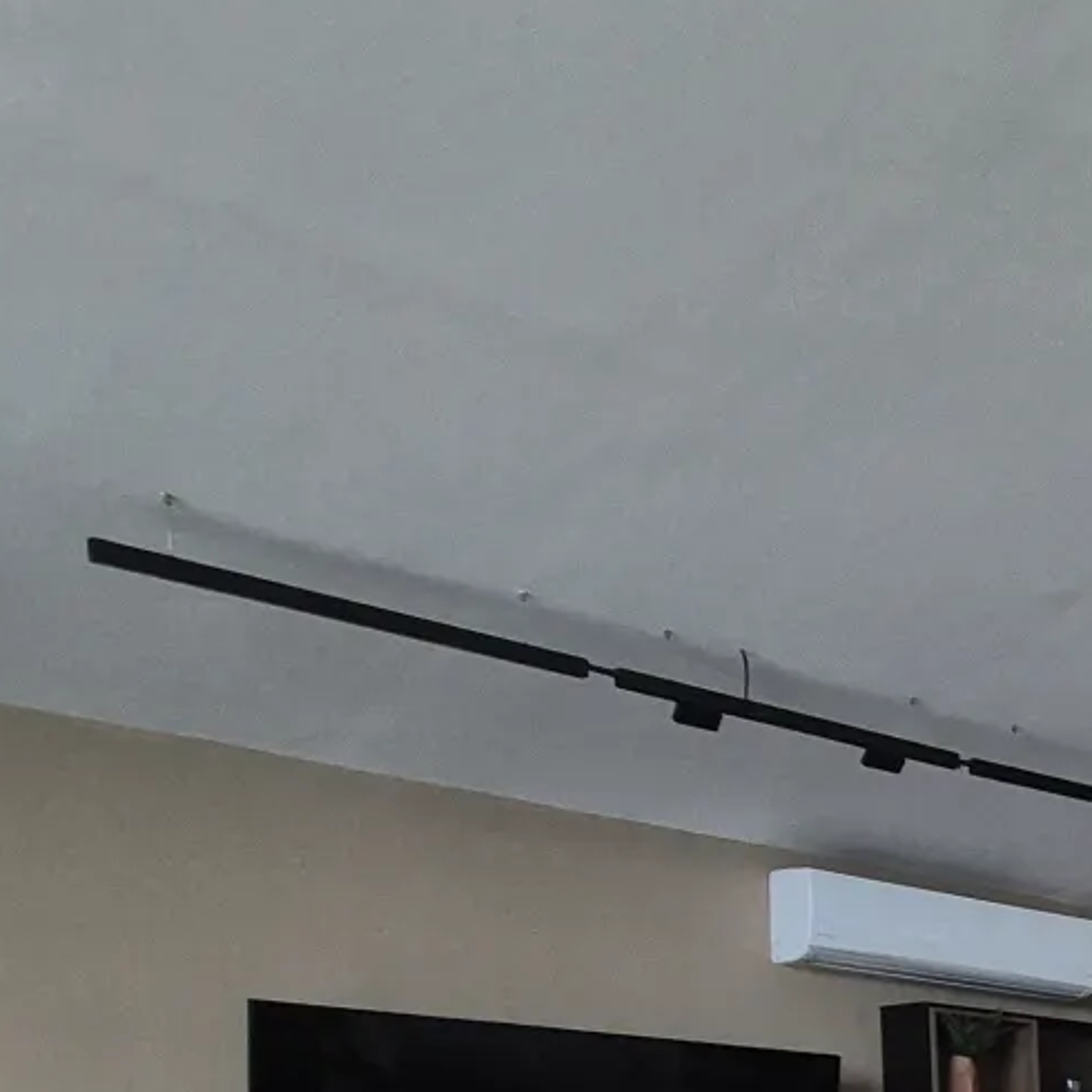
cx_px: 1868
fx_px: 1606
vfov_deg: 29.7
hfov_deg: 23.5
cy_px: 1435
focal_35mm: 45
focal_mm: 2.2
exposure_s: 1/60
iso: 125
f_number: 2.2
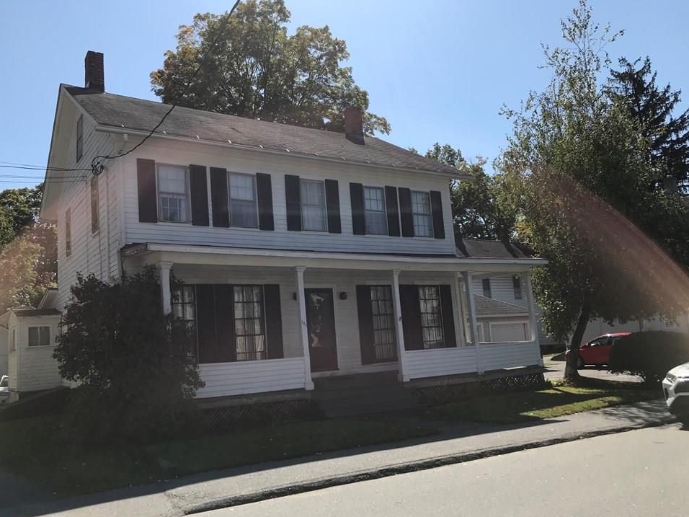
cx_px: 335
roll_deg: +5.1
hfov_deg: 60.0
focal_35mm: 30
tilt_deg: +7.8
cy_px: 260
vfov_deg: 46.8
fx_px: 597
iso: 20
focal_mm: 3.99
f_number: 1.8
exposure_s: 1/2740
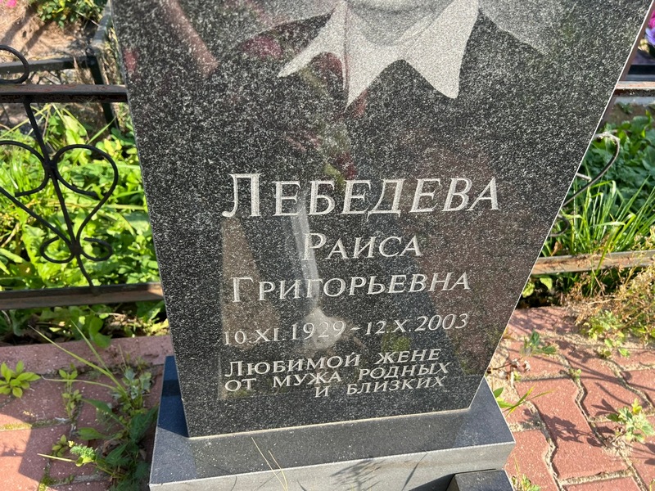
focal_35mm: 26
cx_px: 328
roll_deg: -2.6
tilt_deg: -39.2
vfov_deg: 53.1
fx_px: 492
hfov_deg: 67.3
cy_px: 246
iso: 50
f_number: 1.5
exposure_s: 1/827
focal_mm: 5.7
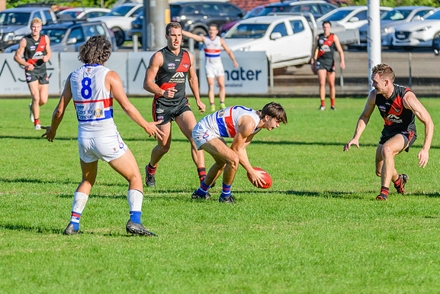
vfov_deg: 4.6
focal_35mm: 296
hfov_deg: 7.0
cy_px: 169
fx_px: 3618
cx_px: 207
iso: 800
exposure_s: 1/2000
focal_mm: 250
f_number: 7.1
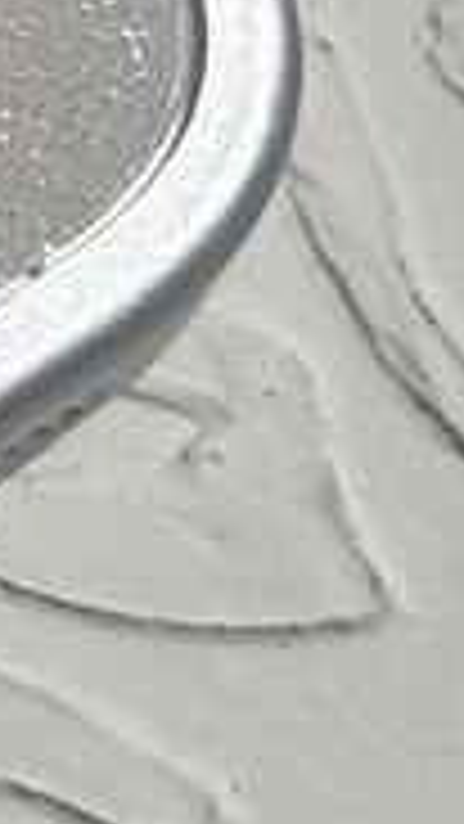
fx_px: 7980
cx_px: -1685
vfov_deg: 5.8
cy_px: -829
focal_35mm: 365
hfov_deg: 3.1
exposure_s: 1/27778
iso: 50
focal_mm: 6.76
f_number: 1.78
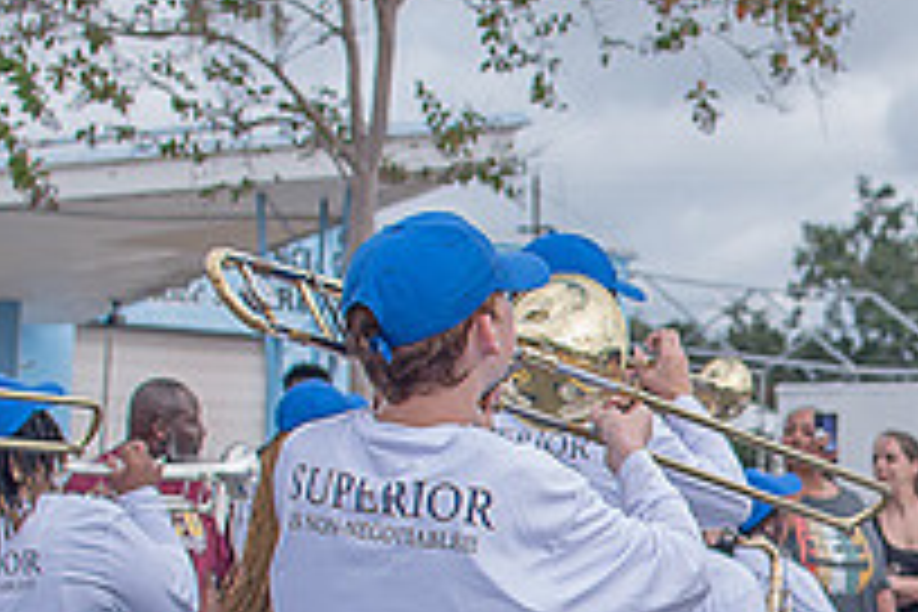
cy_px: 619
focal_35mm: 148
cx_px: 1004
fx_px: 3774
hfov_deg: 13.6
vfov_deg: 9.2
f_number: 4
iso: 100
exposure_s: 1/500
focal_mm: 35
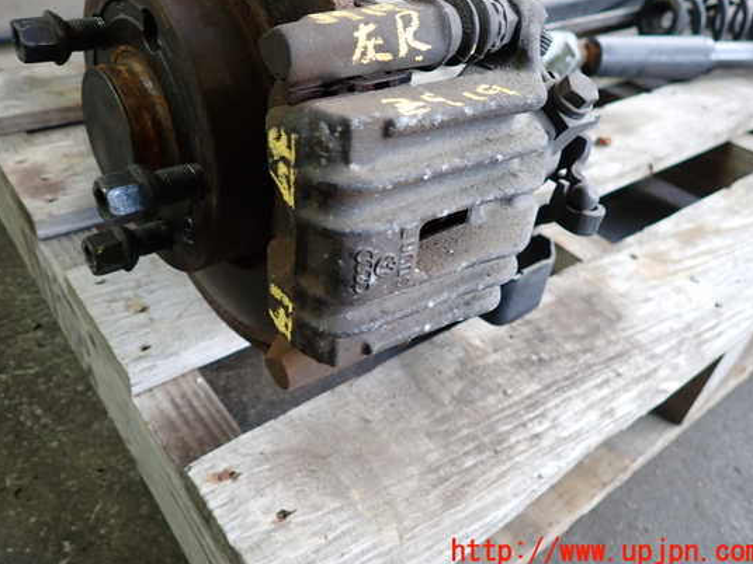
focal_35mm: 28
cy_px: 254
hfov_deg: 63.4
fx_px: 609
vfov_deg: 49.7
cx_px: 347
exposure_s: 1/30
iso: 200
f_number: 2
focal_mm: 4.5
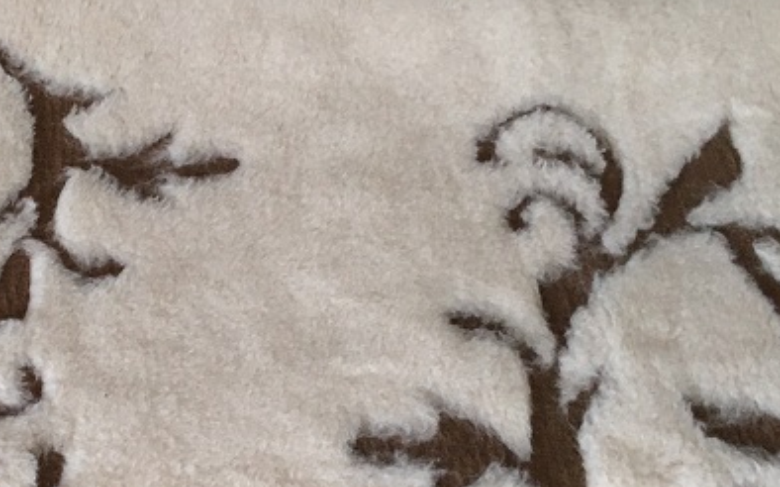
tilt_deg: -49.8
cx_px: 73
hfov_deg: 25.6
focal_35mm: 78
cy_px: 309
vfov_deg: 16.7
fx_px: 1658
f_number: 2.2
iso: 125
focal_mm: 4.15
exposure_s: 1/33
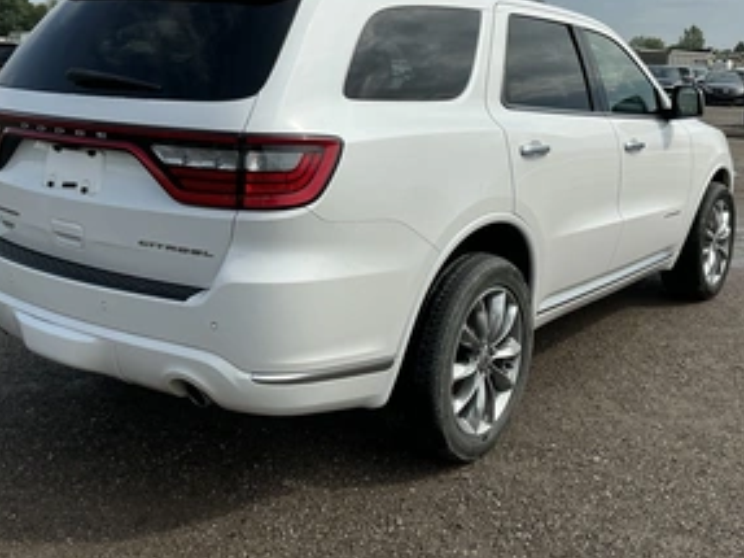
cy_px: 184
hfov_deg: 47.9
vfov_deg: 36.4
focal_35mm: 39
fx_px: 838
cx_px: 355
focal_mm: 3
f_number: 1.8
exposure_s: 1/2538
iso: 25
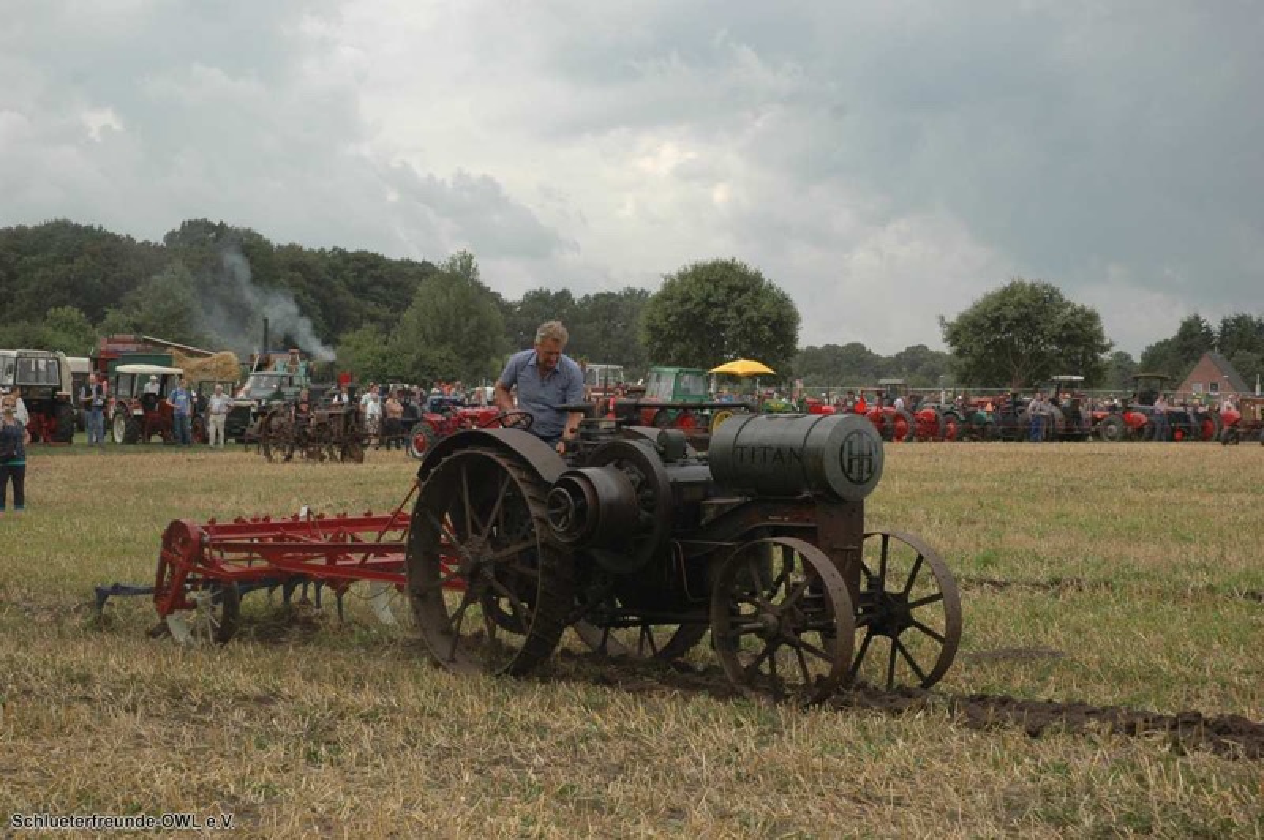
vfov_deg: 20.6
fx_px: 2315
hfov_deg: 30.5
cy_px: 420
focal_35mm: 66
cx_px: 632
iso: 400
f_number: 7.1
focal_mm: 44
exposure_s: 1/500
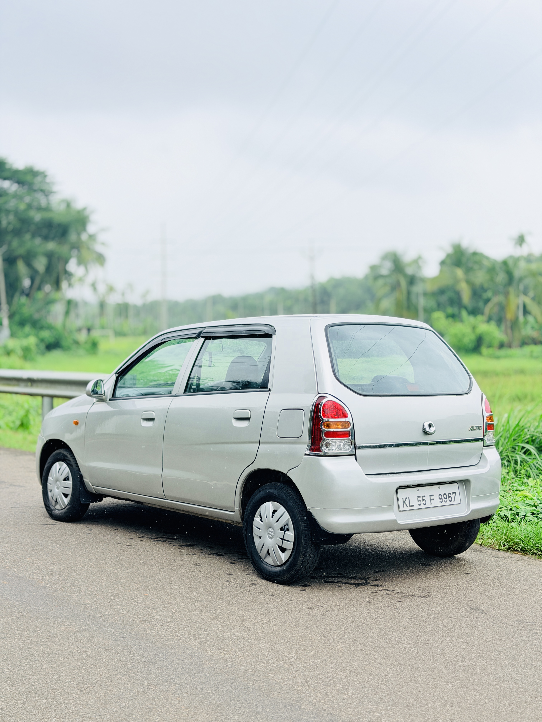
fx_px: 1002
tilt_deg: -1.8
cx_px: 271
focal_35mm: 48
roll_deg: +0.8
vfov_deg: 39.7
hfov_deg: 30.3
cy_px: 361
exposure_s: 1/1085
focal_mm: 6.76
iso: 64
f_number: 1.78
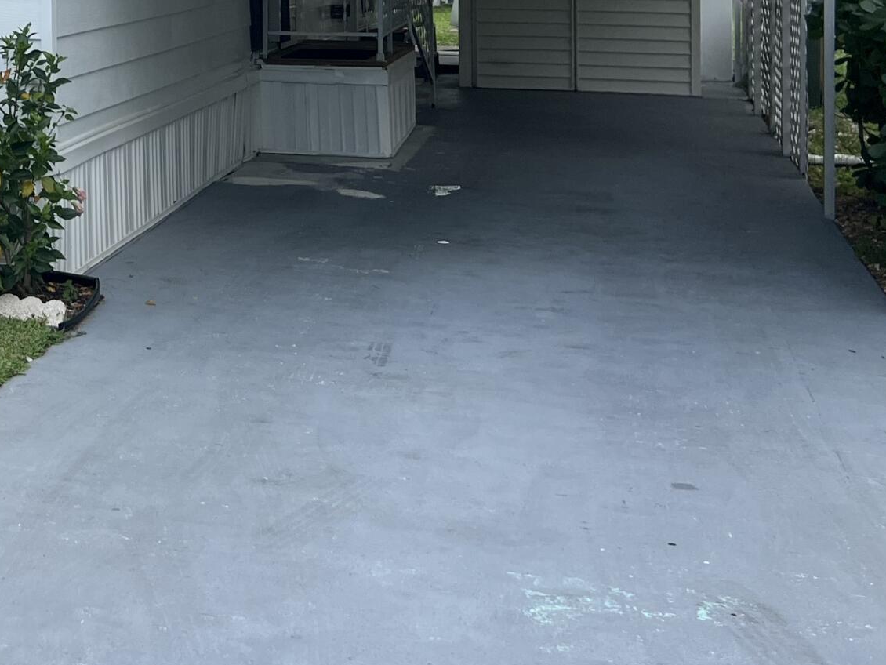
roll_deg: +0.6
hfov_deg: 25.8
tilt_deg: +0.6
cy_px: -110
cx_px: -111
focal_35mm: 69
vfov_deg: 20.1
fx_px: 1766
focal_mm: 5.7
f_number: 1.5
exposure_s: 1/3831
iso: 50
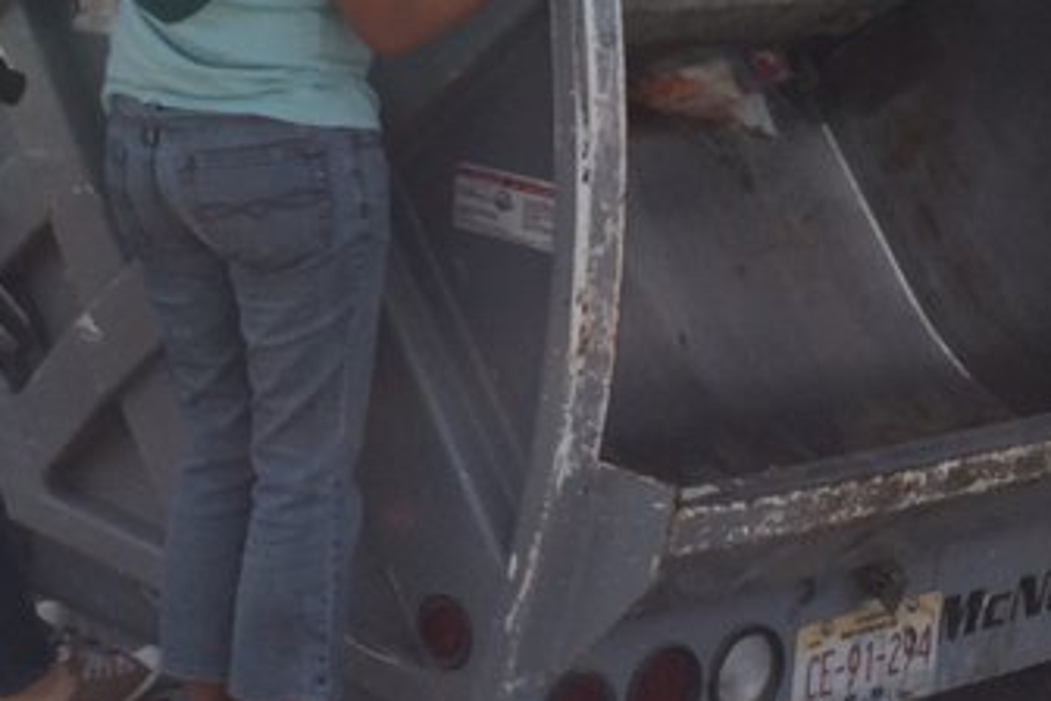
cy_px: 44
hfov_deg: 21.2
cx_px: 219
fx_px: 2773
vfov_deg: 14.2
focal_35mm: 95
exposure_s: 1/2740
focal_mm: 4.12
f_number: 2.2
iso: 32
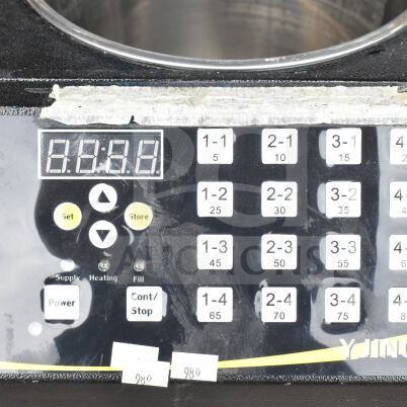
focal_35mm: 58
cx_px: 220
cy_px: 204
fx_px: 772
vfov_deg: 29.6
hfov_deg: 29.5
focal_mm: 30
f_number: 9
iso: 1600
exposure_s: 1/320
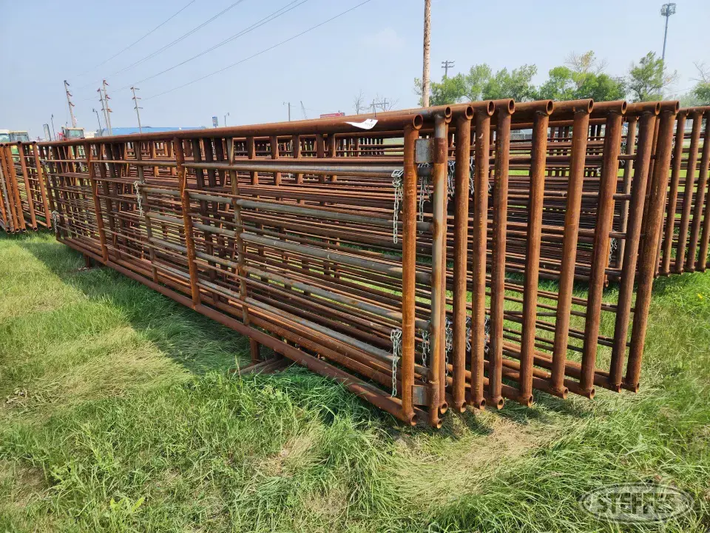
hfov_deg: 73.9
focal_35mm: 23
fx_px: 472
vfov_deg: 58.9
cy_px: 266
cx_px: 355
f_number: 1.8
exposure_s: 1/703
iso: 12
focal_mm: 6.4
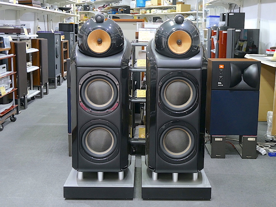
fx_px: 399
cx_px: 138
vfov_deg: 29.1
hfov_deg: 38.2
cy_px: 104
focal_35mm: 50
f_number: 4.1
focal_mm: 9
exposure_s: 1/5
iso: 200
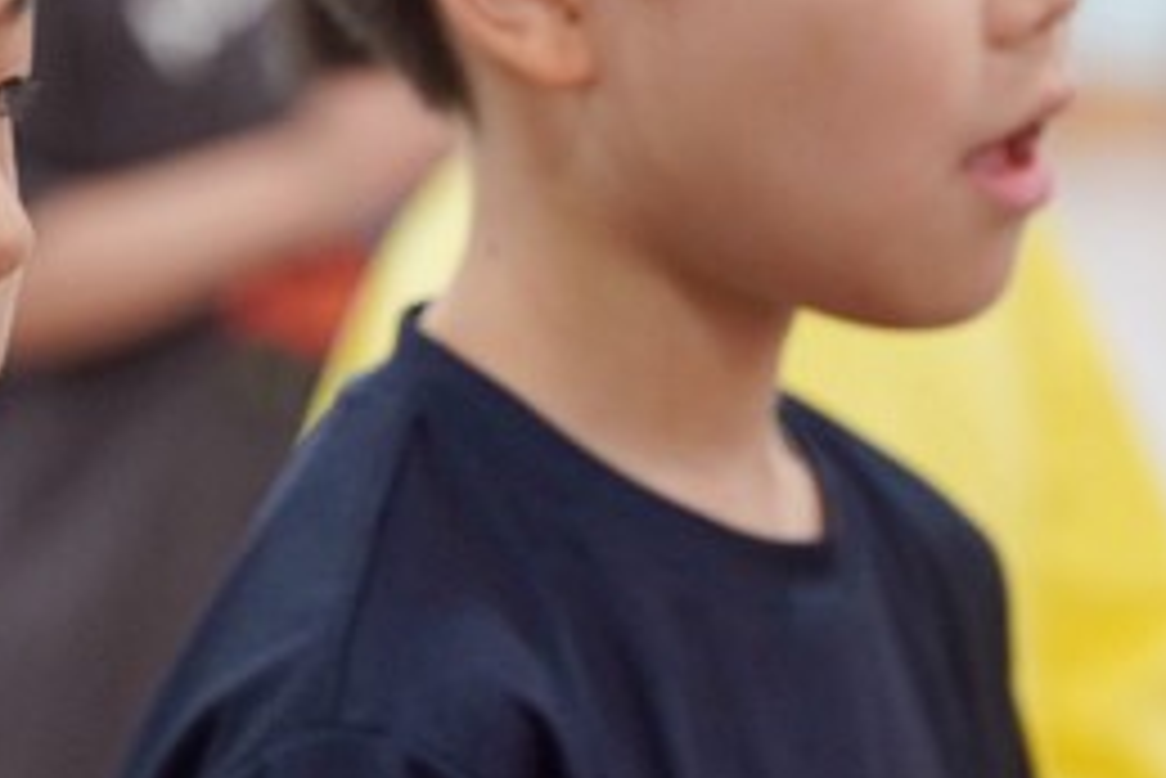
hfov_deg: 4.6
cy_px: 499
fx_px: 14647
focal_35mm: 452
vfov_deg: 3.0
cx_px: 185
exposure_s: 1/160
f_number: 4
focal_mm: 130
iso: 2500
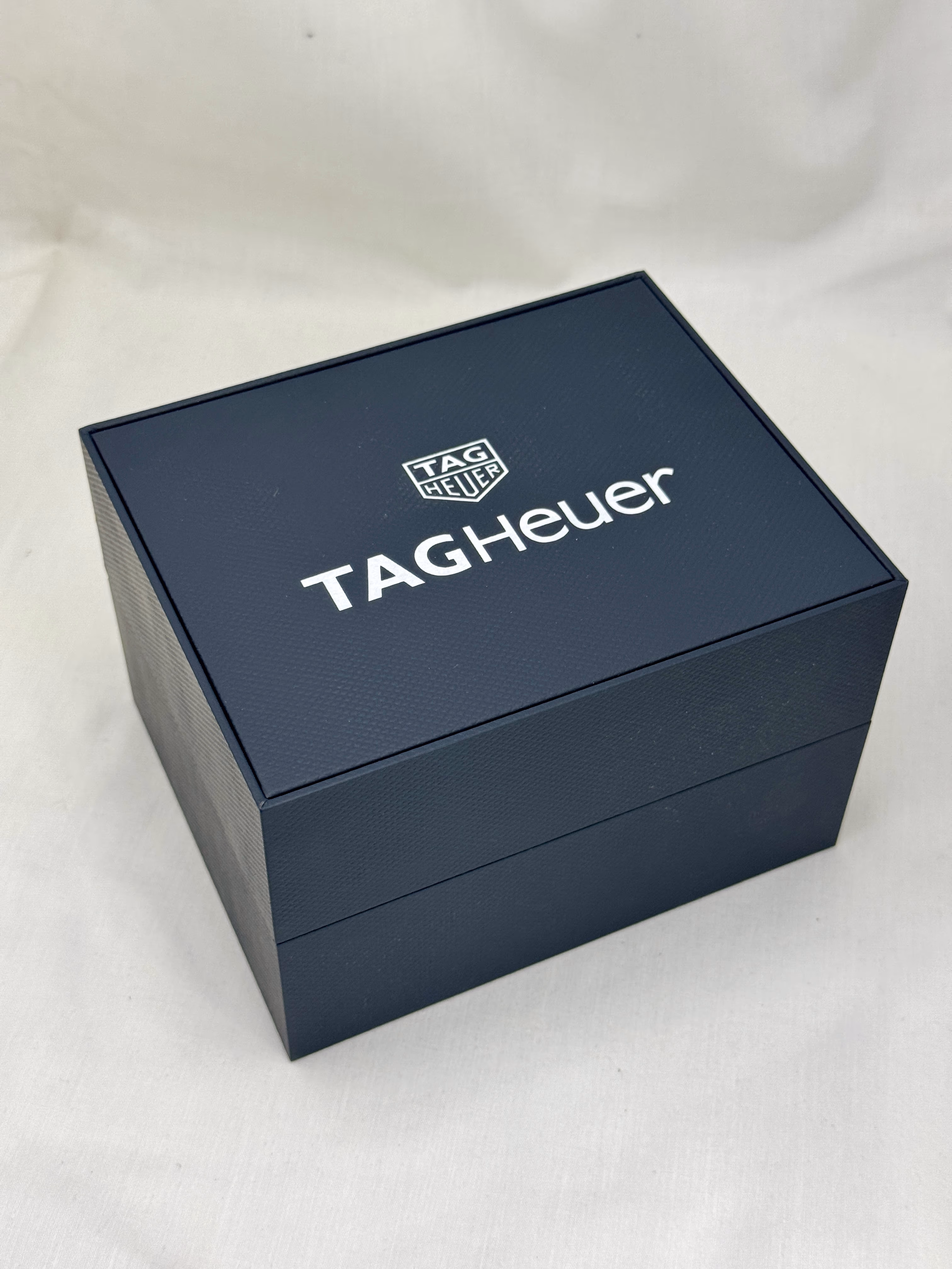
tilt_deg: -47.9
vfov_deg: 39.7
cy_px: 634
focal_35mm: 48
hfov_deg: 30.3
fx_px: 1760
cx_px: 476
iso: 80
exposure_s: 1/120
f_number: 1.78
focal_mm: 6.76
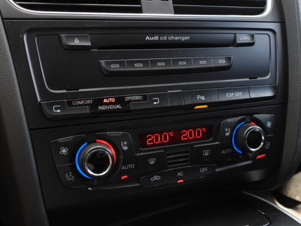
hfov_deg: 52.6
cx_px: 150
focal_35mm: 35
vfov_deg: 40.7
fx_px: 304
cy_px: 113
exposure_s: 1/60
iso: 100
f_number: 3.2
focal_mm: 6.3
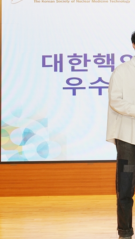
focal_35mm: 73
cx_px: 180
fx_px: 464
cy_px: 110
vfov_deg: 28.9
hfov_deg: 15.7
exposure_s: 1/100
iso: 400
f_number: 7.1
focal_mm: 38
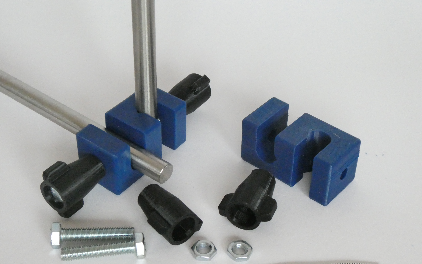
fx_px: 702
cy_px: 148
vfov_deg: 21.3
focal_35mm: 61
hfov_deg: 33.5
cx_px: 211
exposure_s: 1/80
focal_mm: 10.3
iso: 1600
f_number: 4.2
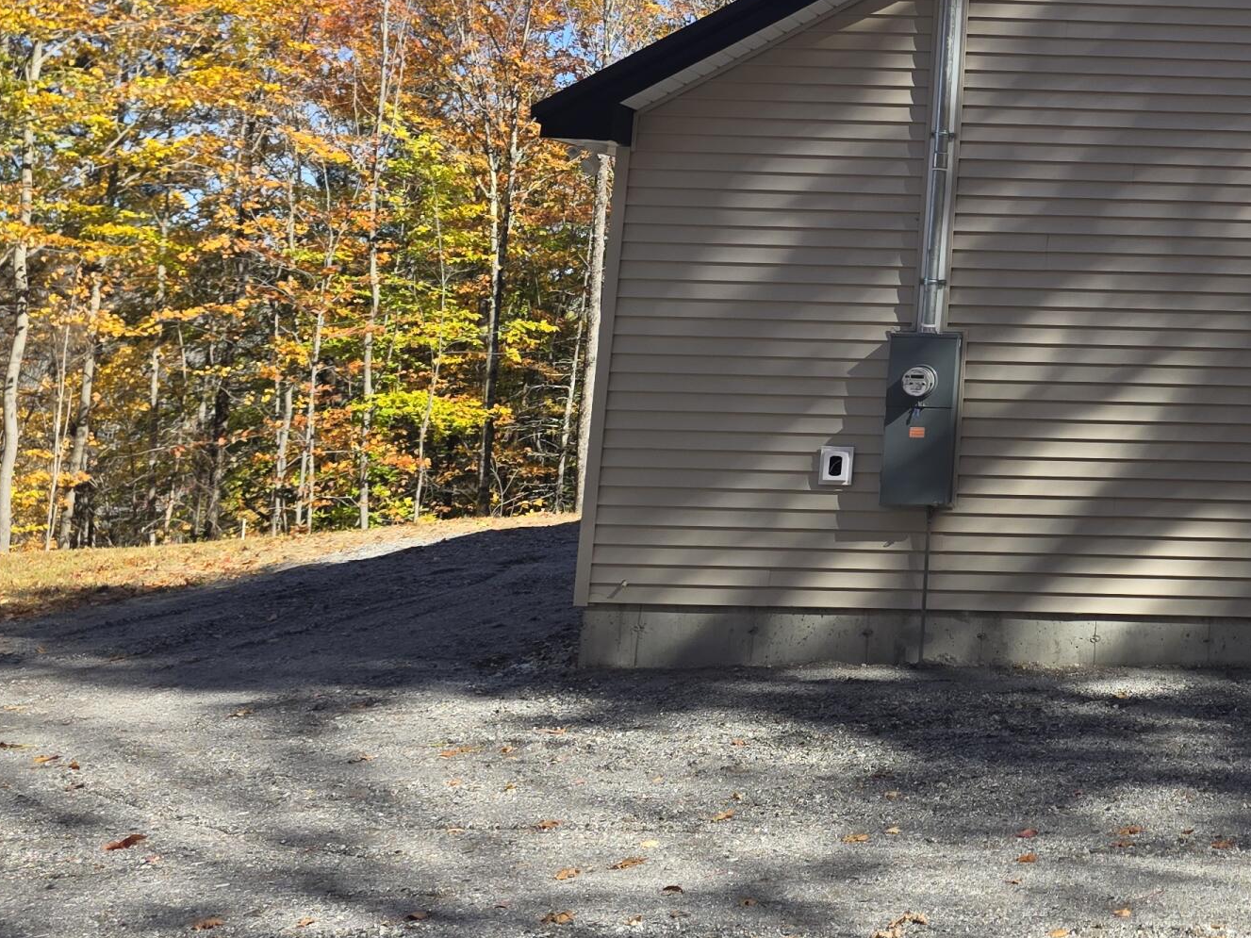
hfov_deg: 32.4
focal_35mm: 52
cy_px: 85
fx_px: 1879
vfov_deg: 27.0
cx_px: 1373
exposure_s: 1/2921
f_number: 1.7
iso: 80
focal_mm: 6.3
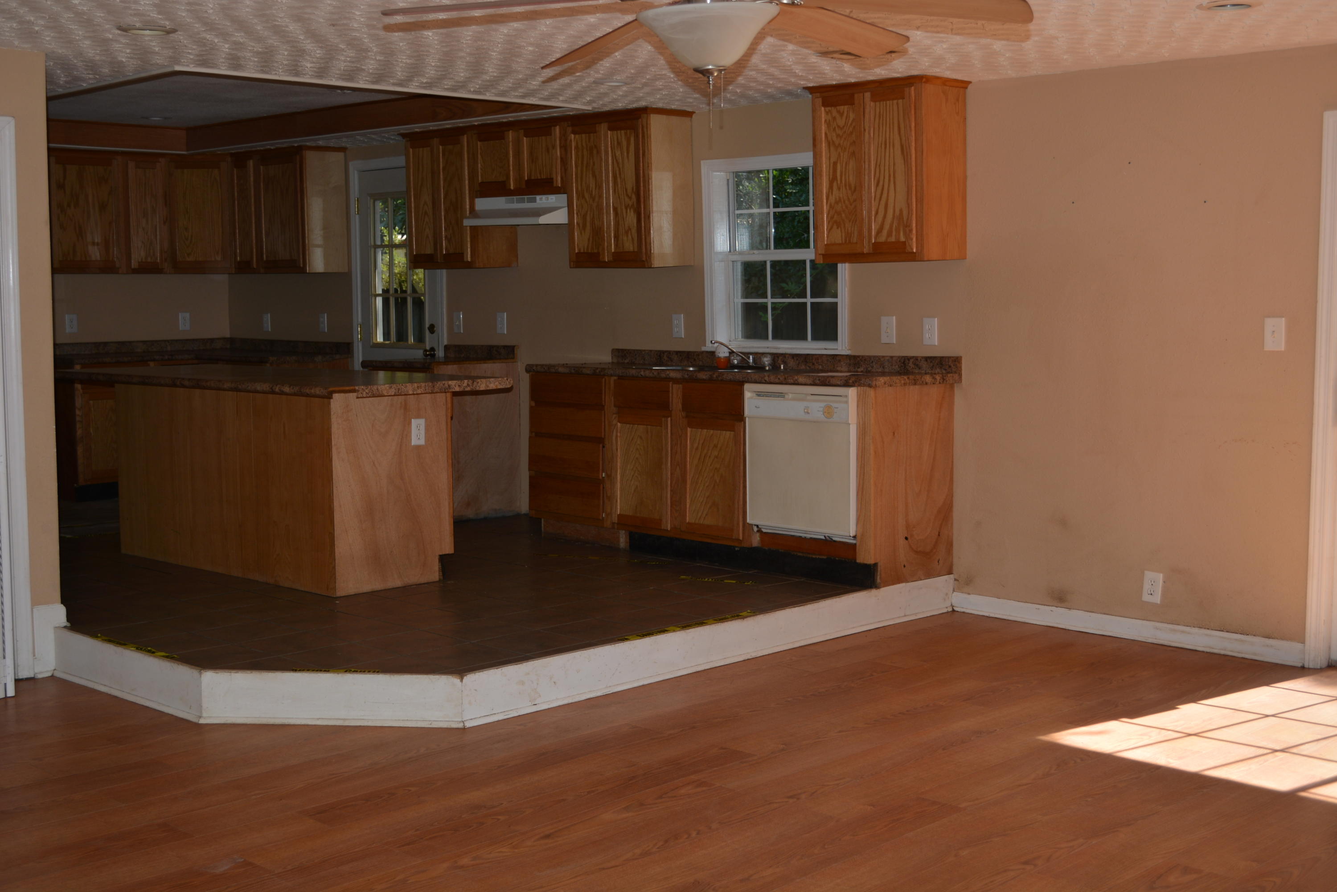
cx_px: 668
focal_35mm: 44
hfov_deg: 45.0
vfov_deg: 30.9
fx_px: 1616
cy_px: 446
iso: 100
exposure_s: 1/200
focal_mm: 29
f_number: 4.5
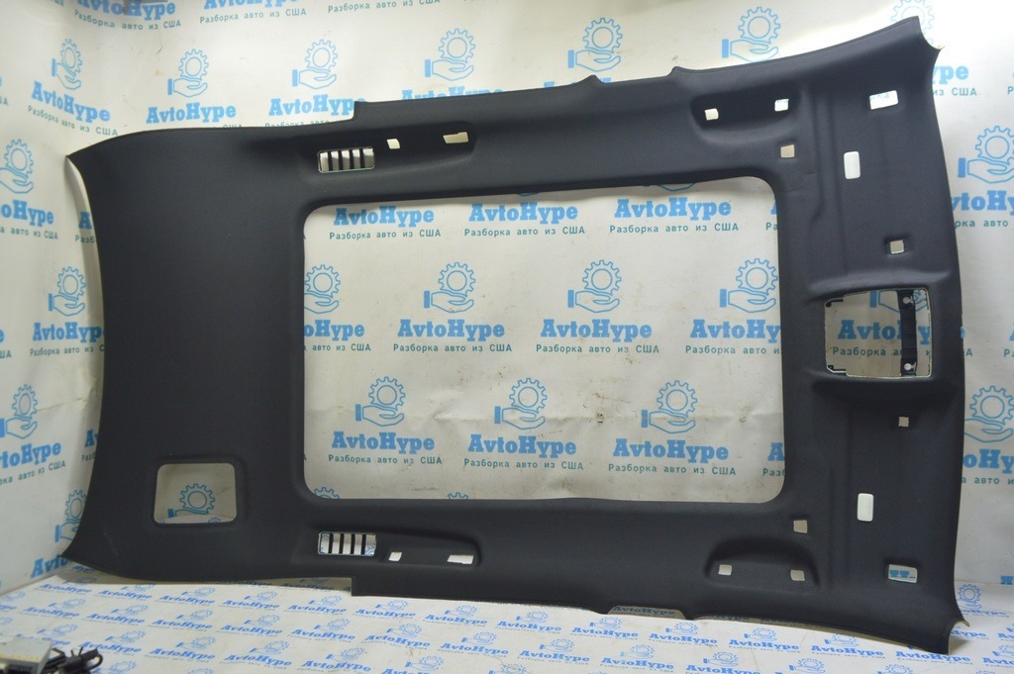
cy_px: 337
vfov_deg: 43.5
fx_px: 844
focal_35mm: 30
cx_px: 507
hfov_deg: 62.0
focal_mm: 20
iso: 400
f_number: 5.6
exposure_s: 1/20
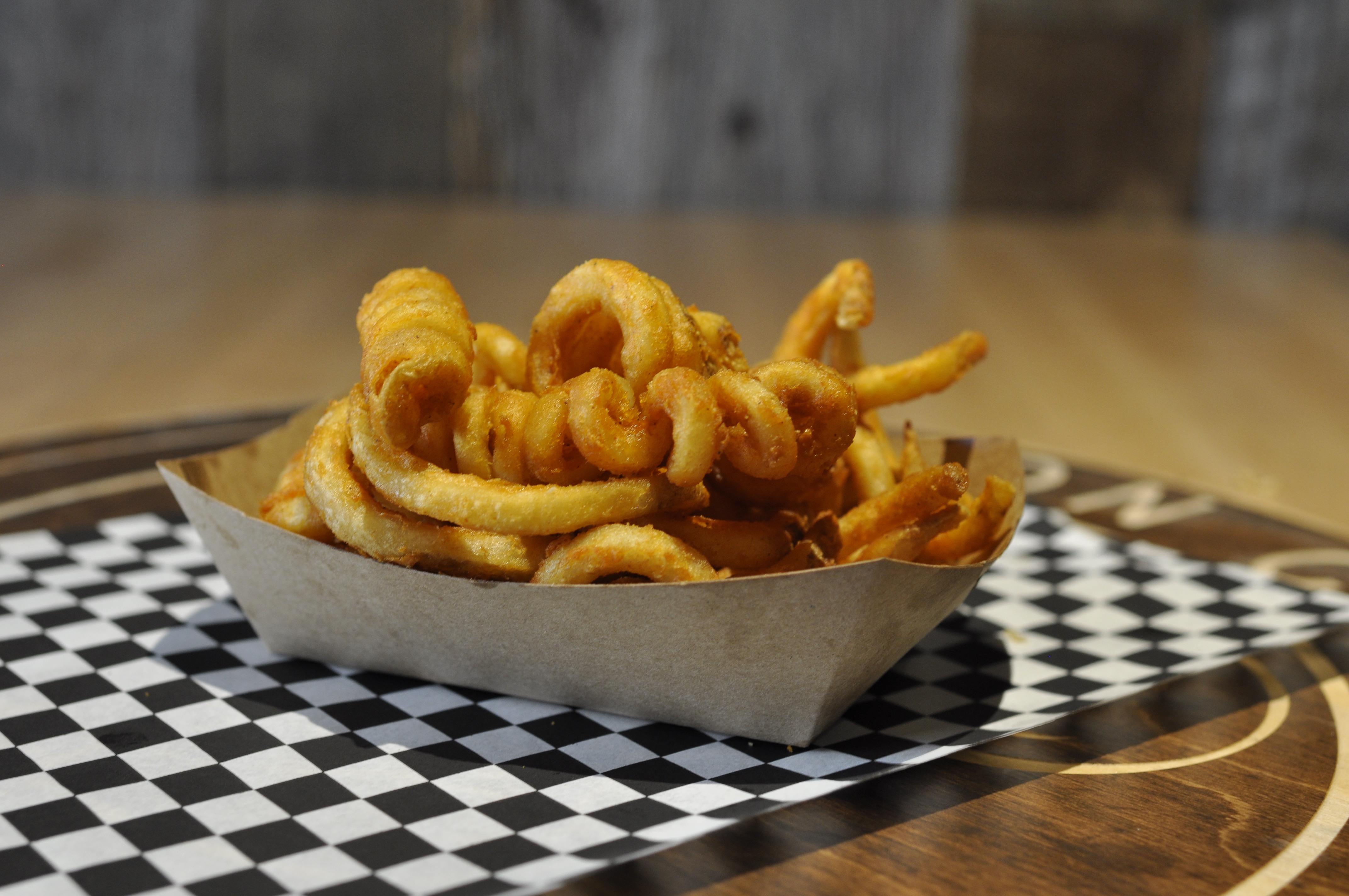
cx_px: 674
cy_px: 448
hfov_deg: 37.9
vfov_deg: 25.7
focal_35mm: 52
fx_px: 1965
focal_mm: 35
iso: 400
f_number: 4
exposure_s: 1/40
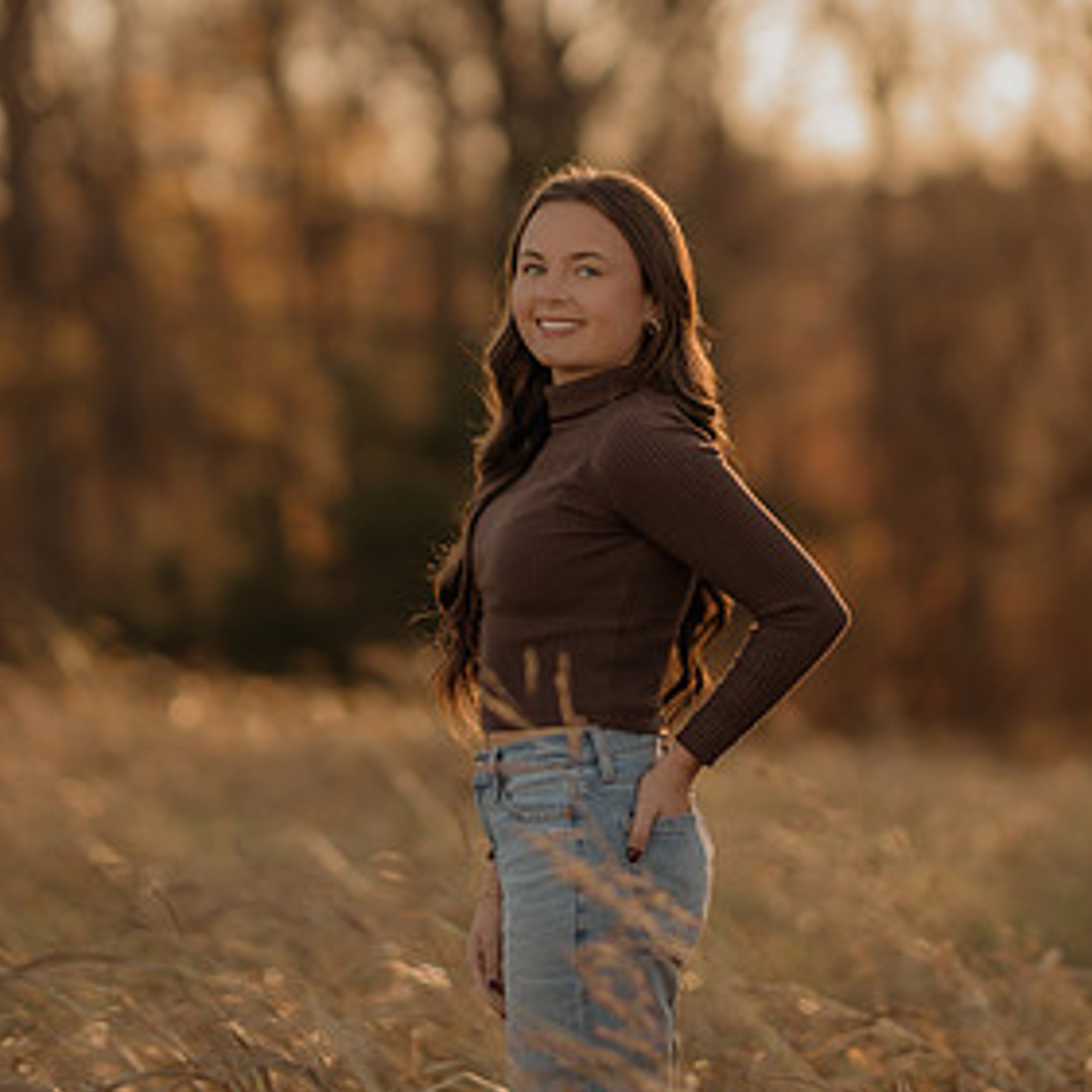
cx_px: 575
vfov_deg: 10.1
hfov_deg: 10.1
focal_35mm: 173
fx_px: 6174
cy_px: 315
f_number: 1.4
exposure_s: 1/1600
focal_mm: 85
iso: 200
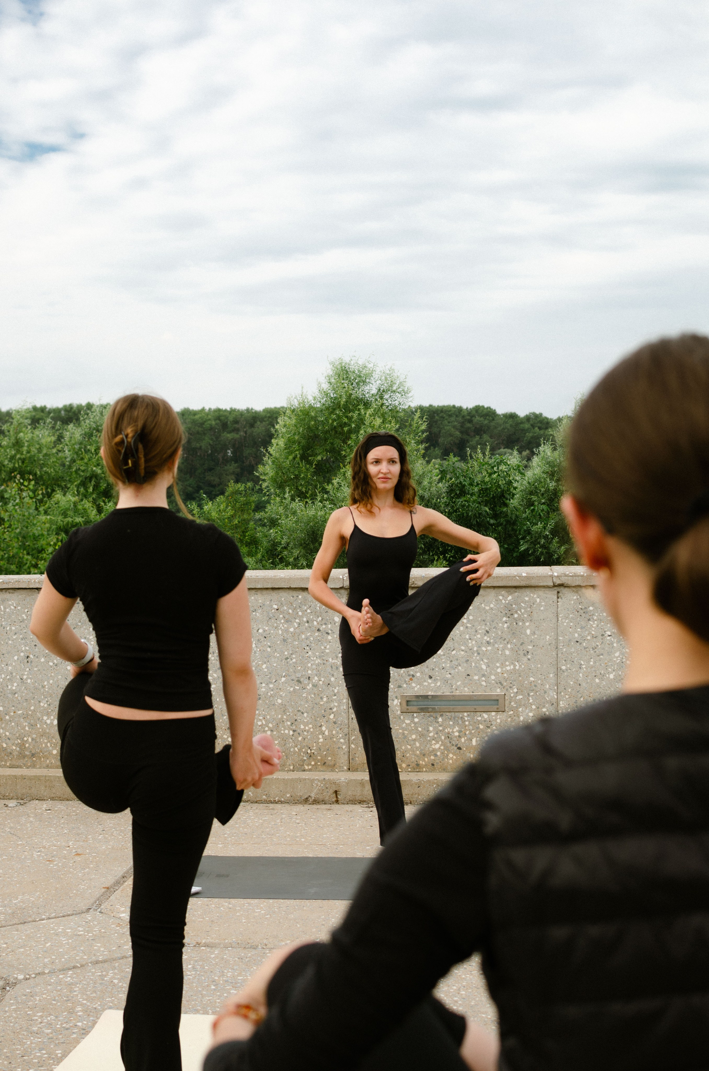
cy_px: 536
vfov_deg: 37.9
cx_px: 354
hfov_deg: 25.6
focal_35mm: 52
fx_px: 1558
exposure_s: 1/640
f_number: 4.5
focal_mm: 35
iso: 100
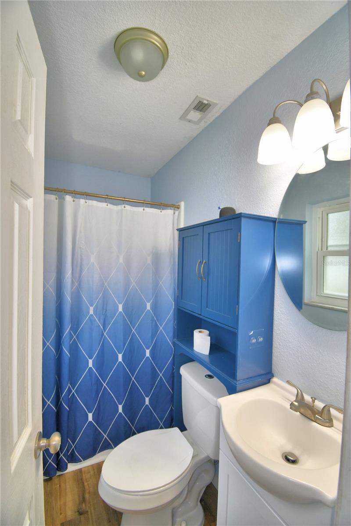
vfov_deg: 100.4
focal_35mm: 15
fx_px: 219
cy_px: 263
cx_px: 176
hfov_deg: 77.3
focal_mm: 10
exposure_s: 1/60
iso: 200
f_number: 4.5
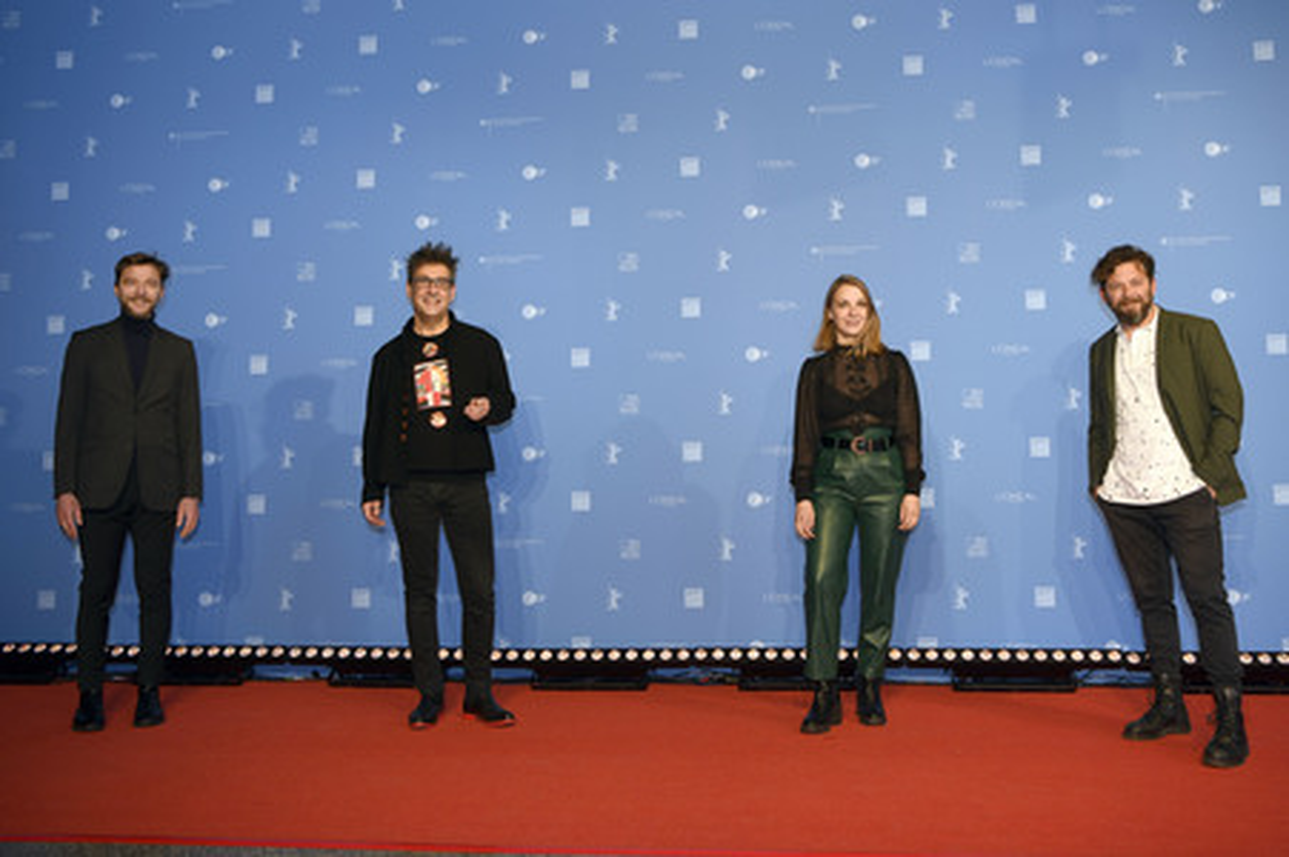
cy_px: 428
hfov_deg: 58.8
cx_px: 644
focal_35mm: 32
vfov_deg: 41.1
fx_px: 1145
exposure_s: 1/320
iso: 640
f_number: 3.5
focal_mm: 32
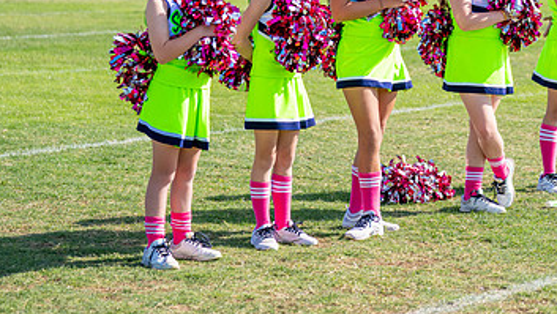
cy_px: 39
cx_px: 423
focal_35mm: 129
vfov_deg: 9.4
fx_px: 1906
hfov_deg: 16.5
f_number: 2.8
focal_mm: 70
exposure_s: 1/1250
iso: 100
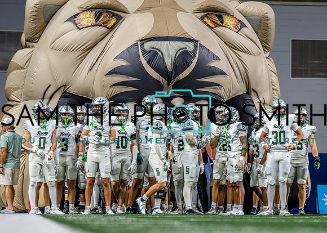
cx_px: 203
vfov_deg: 10.6
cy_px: 143
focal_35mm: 135
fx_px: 1254
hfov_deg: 14.8
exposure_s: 1/2000
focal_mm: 101
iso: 5000
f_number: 2.8
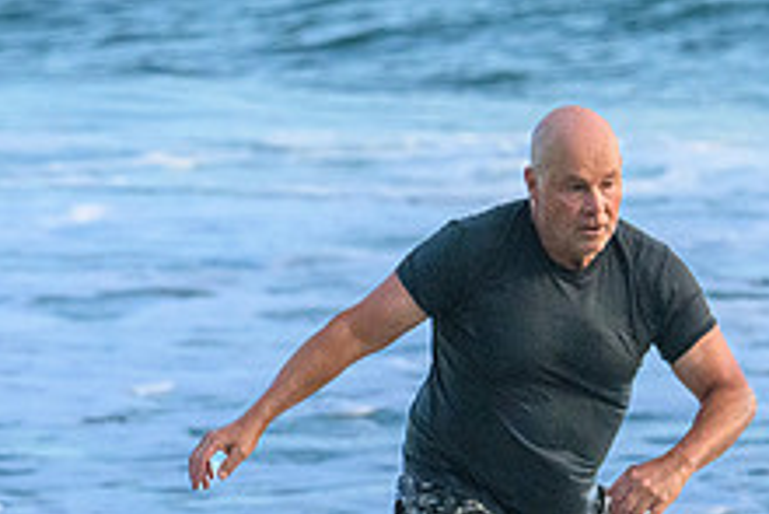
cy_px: 636
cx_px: 307
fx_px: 23768
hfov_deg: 1.9
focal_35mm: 1112
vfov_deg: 1.2
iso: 5600
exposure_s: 1/2000
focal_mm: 400
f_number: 11
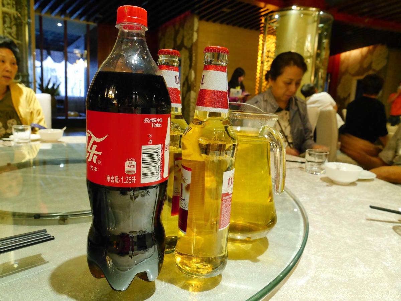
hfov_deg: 71.6
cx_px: 200
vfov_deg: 56.8
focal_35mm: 24
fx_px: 278
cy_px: 150
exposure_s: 1/5
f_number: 5.6
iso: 1250
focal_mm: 12
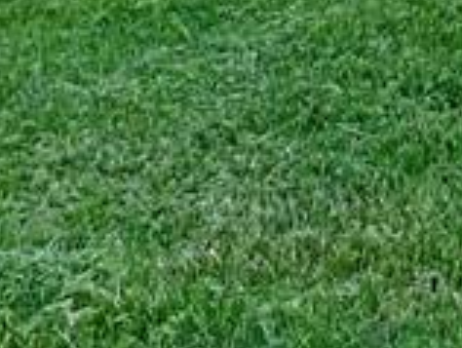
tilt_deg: +7.7
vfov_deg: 7.8
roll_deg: -1.4
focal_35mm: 168
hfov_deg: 10.6
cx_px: 968
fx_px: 2246
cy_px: -678
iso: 25
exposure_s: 1/749
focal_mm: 4.25
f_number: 1.8
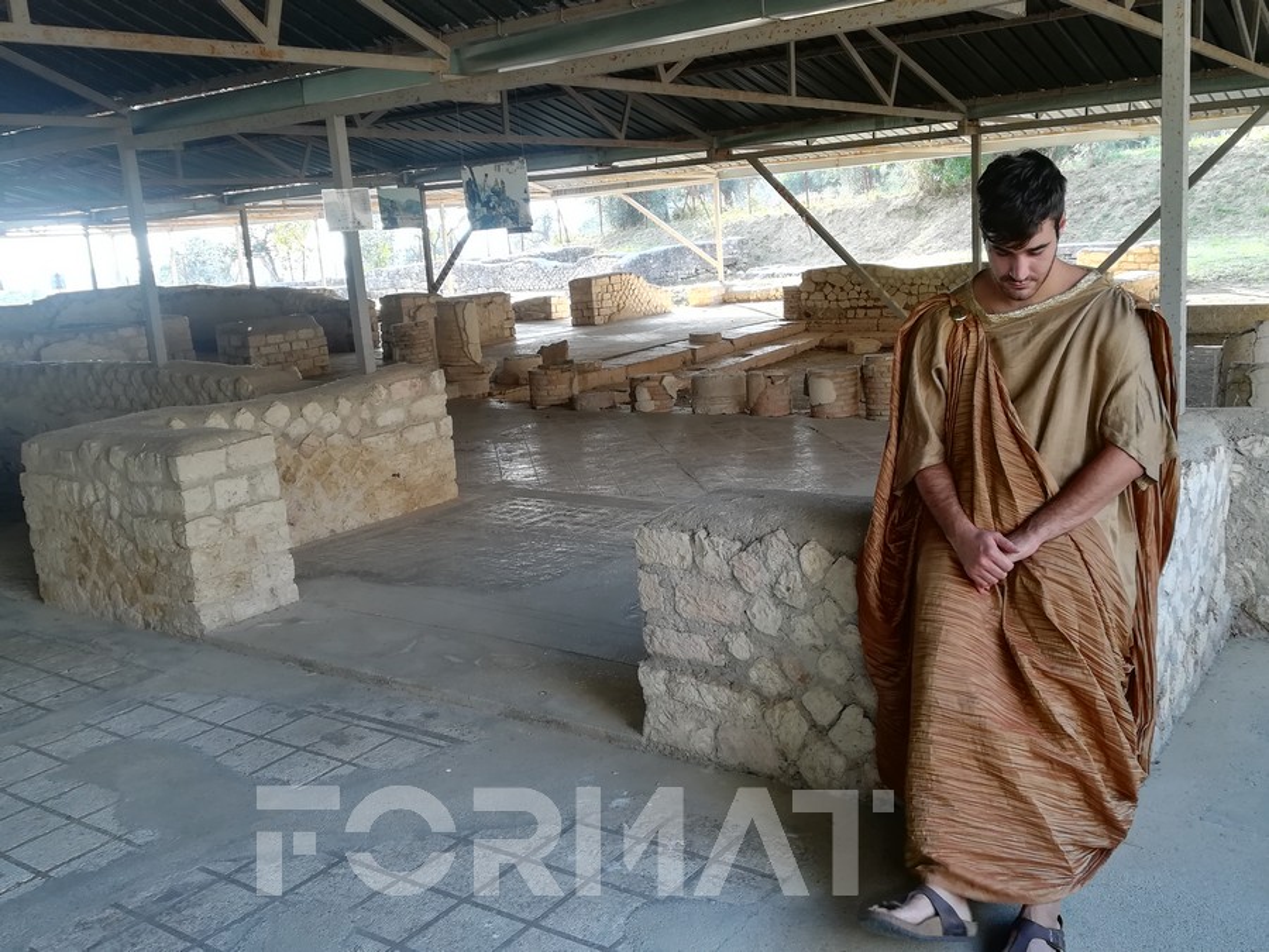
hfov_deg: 58.4
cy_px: 476
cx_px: 634
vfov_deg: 45.4
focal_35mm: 31
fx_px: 1136
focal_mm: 3.83
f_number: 2.2
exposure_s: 1/50
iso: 50
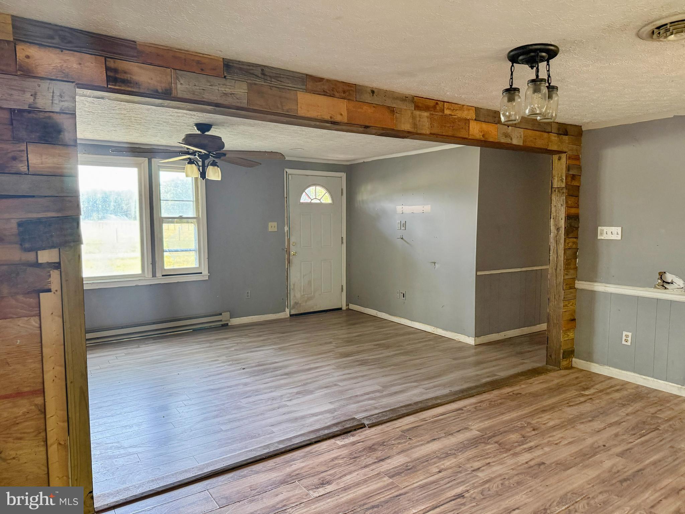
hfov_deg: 71.6
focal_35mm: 24
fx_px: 475
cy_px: 257
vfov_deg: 56.8
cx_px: 342
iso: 320
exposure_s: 1/60
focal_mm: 6.76
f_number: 1.78
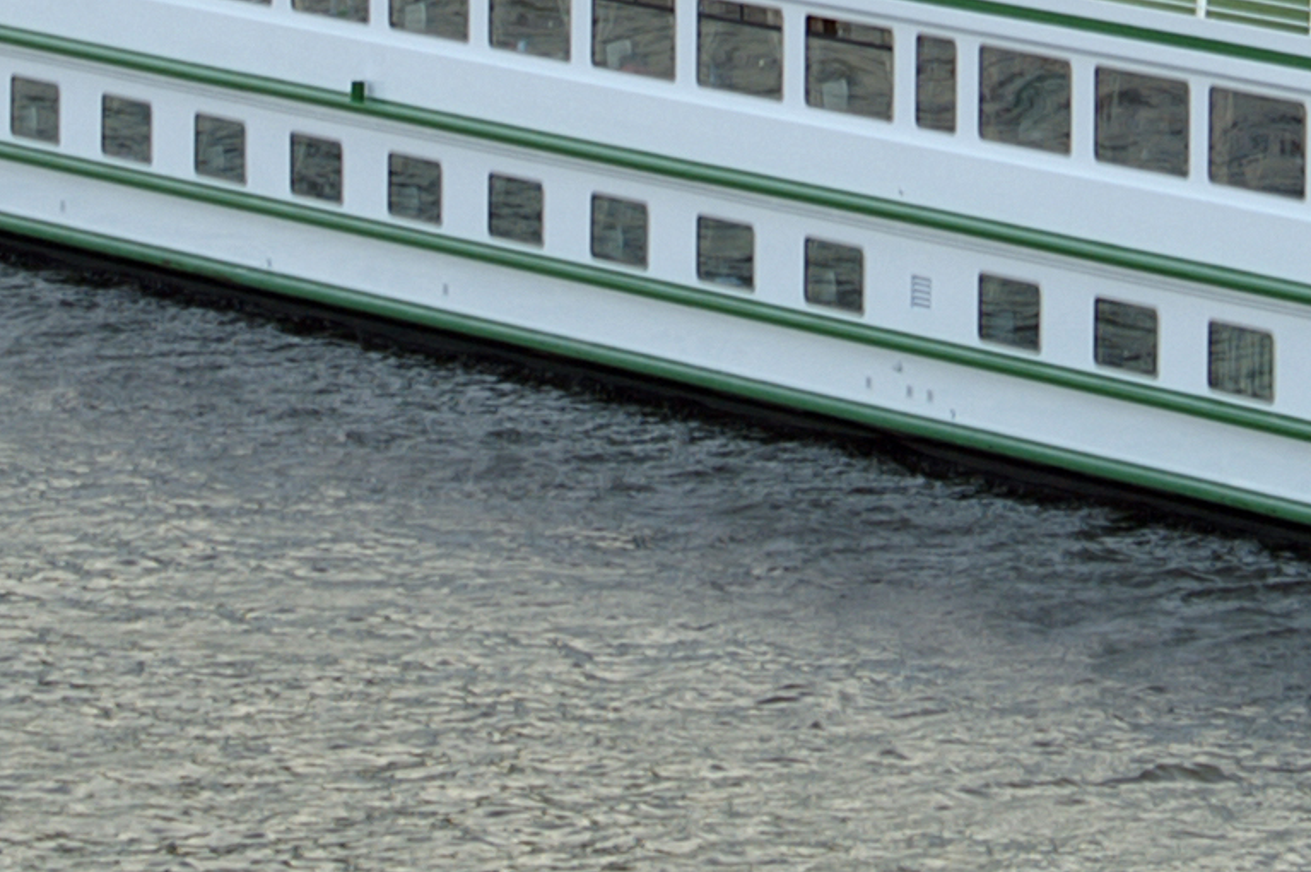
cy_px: -537
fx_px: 14990
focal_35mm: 412
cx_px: 1024
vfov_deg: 3.3
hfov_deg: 5.0
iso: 100
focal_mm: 70
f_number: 7.1
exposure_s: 1/60
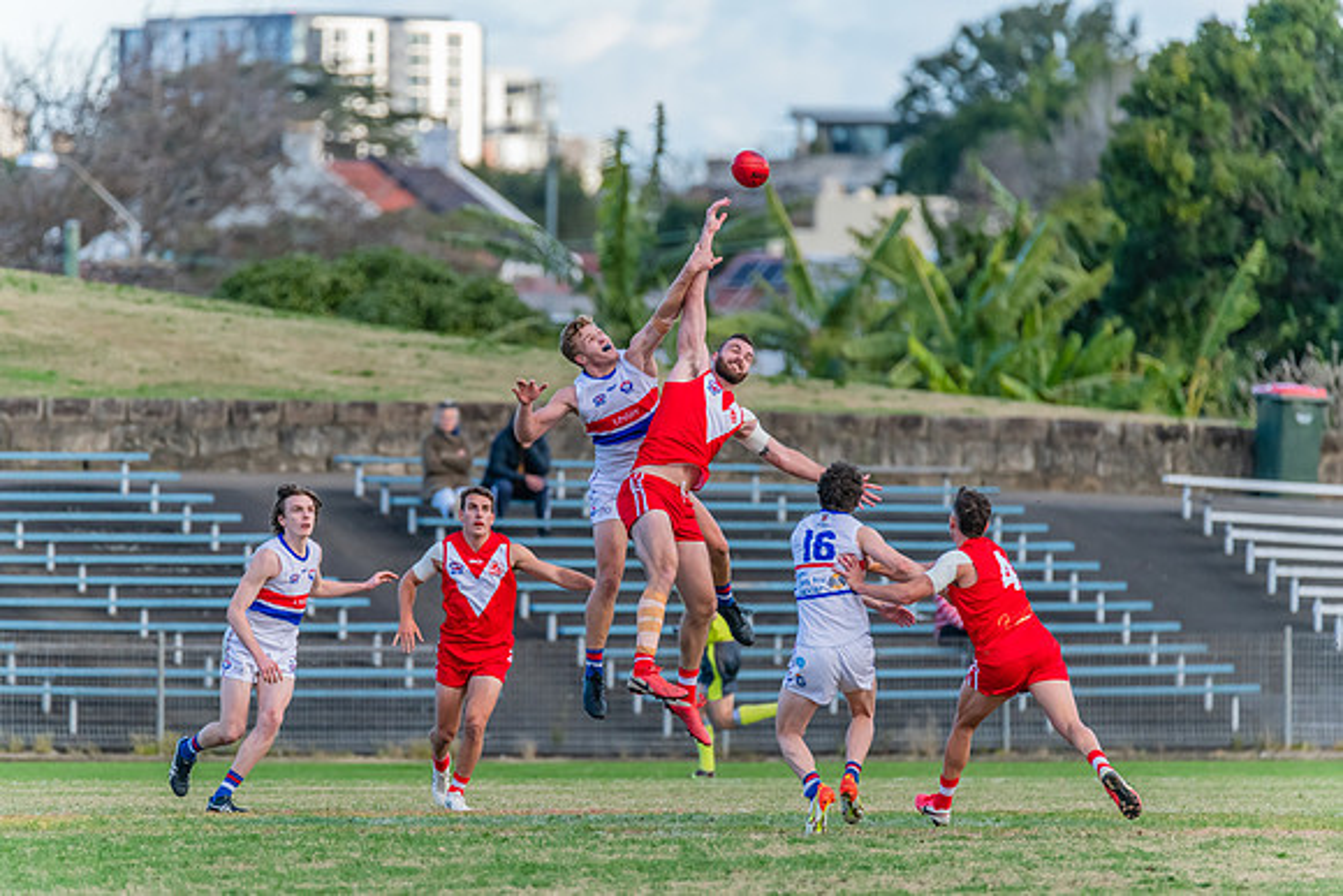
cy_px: 460
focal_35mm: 494
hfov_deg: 4.2
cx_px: 651
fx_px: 18447
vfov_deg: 2.8
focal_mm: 460
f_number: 6.3
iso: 1600
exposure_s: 1/1600
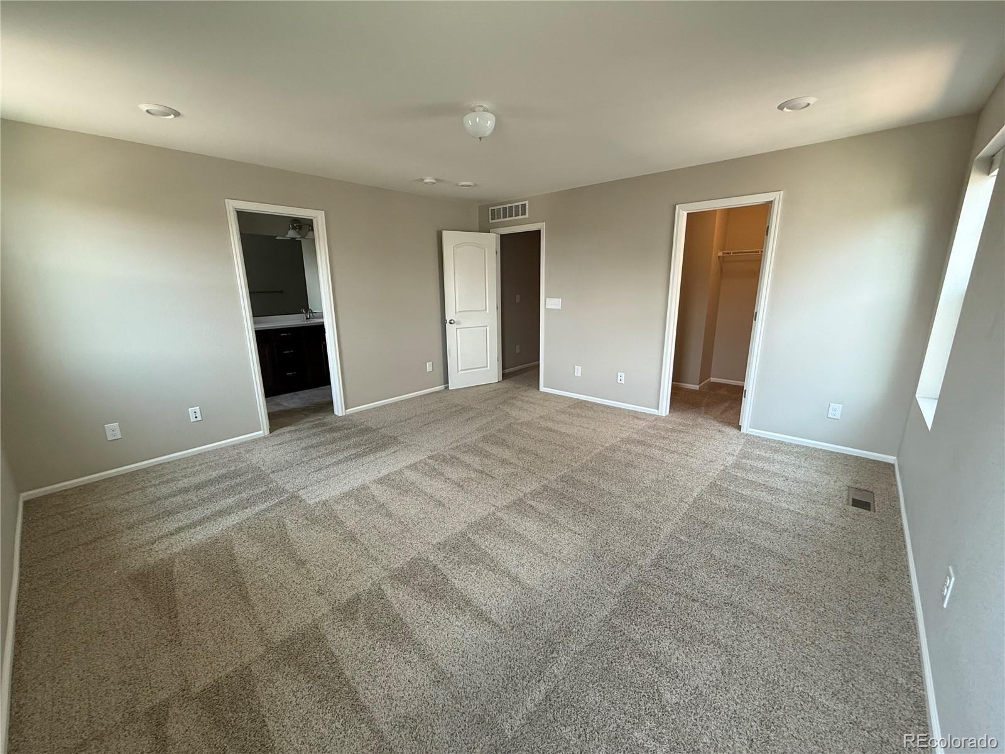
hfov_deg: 102.1
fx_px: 406
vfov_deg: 85.7
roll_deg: +0.6
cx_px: 502
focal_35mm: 14
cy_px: 377
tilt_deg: -12.6
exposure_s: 1/120
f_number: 2.2
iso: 200
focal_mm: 2.22
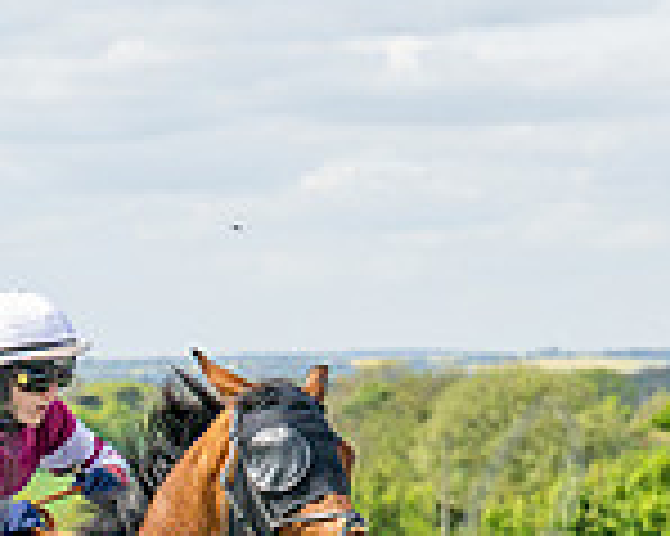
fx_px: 6936
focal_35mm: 350
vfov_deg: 4.4
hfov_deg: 5.5
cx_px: 727
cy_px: 743
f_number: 4
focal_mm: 80
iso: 400
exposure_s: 1/3200
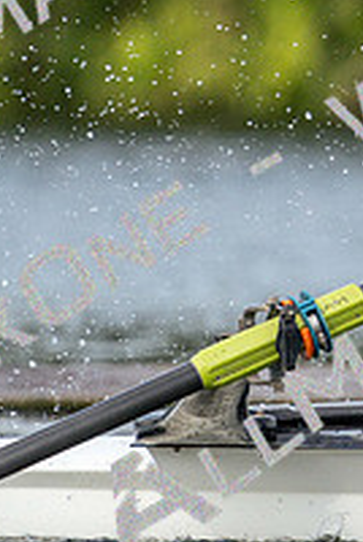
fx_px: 22351
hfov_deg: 0.9
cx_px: 661
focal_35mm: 1483
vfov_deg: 1.4
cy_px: 150
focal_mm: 512
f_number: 6.3
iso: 640
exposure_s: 1/1600
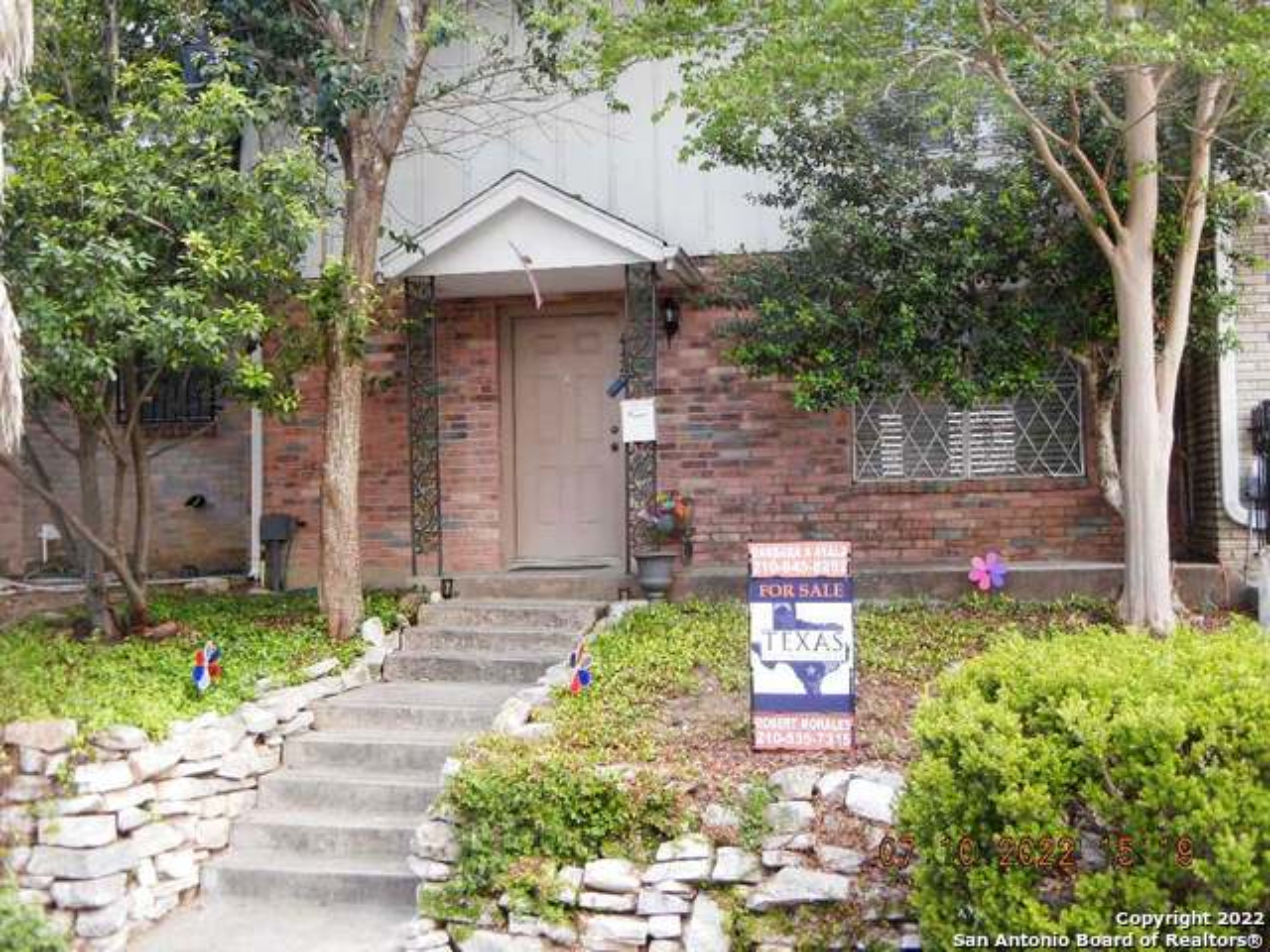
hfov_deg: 47.9
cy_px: 476
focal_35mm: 39
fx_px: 1431
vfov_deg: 36.8
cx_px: 635
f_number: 3.7
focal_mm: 7.1
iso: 160
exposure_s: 1/100
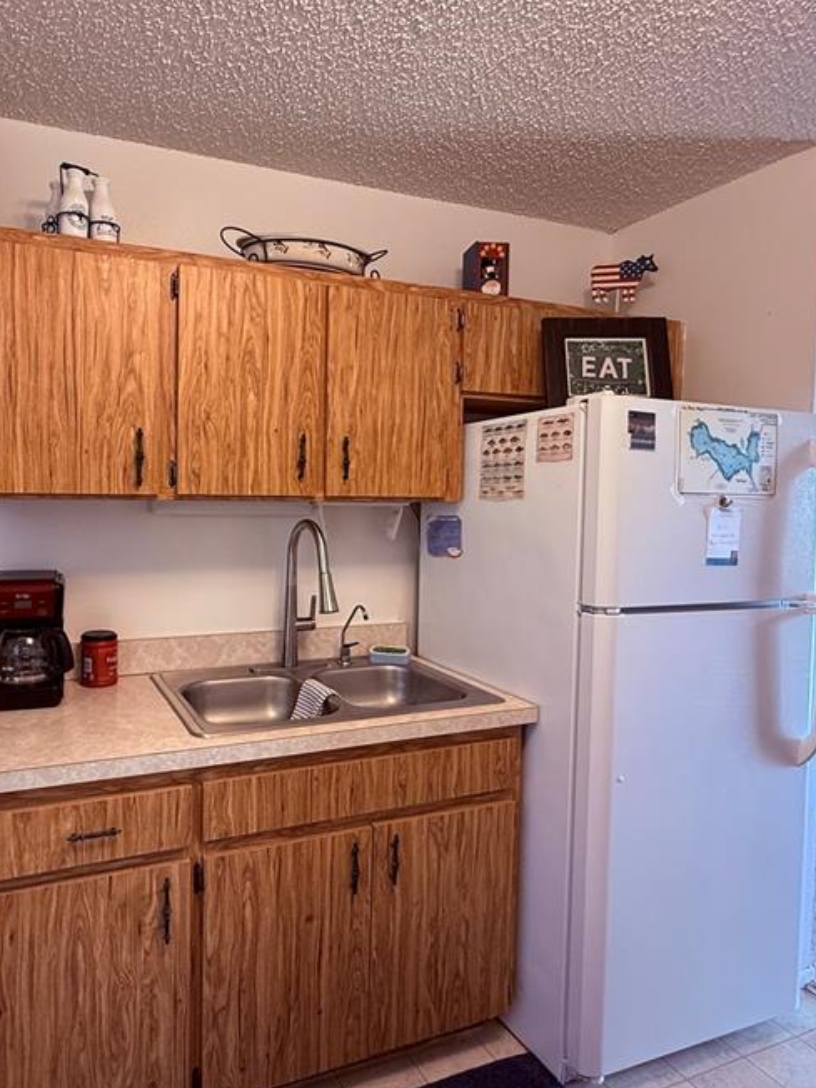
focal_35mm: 22
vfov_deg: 76.4
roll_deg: -0.1
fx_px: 691
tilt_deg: -2.4
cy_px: 534
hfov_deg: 59.7
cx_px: 272
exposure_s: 1/60
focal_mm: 2.22
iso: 200
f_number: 2.2
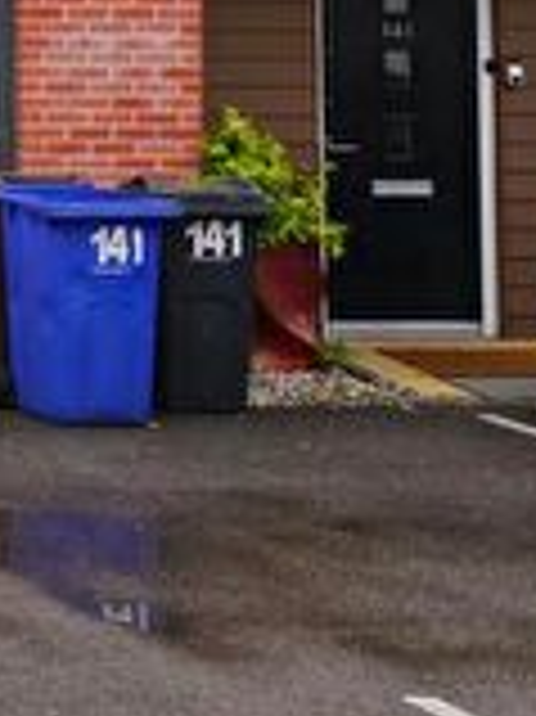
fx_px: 2191
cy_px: -34
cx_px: -923
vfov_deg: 18.0
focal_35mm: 106
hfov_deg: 10.8
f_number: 7.1
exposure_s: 1/80
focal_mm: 25
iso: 100
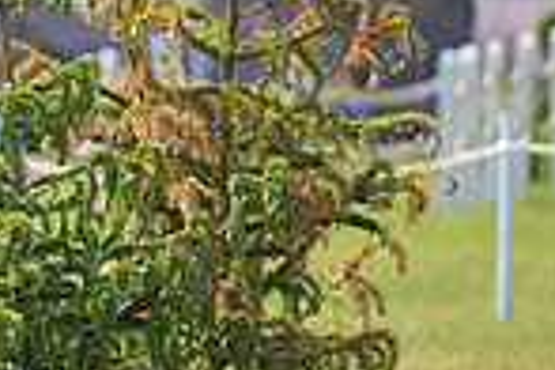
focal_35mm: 1420
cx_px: -506
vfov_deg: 1.0
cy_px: -96
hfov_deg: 1.5
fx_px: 21890
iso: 500
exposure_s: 1/1250
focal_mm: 360
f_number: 5
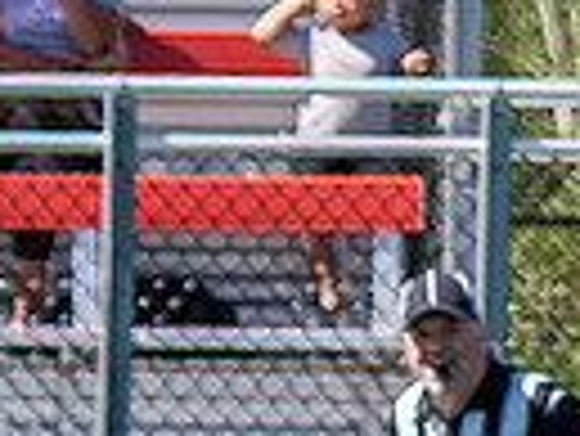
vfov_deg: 0.9
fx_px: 28745
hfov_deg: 1.2
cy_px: 679
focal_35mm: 1714
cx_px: 1180
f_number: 2.8
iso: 160
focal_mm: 90
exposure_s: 1/2000
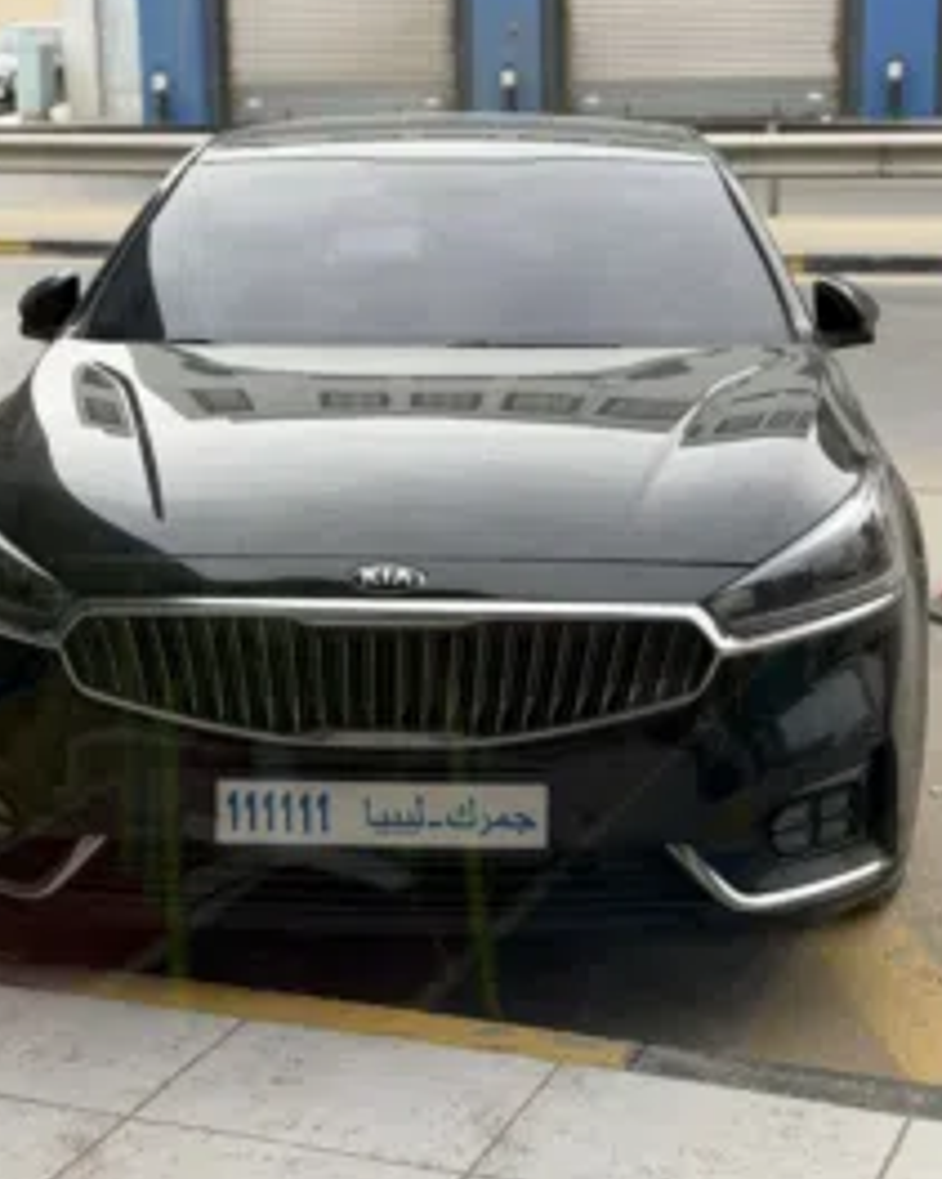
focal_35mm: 71
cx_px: 455
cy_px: 500
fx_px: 2476
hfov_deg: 21.5
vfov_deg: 26.7
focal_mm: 6.76
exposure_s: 1/140
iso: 50
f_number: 1.78
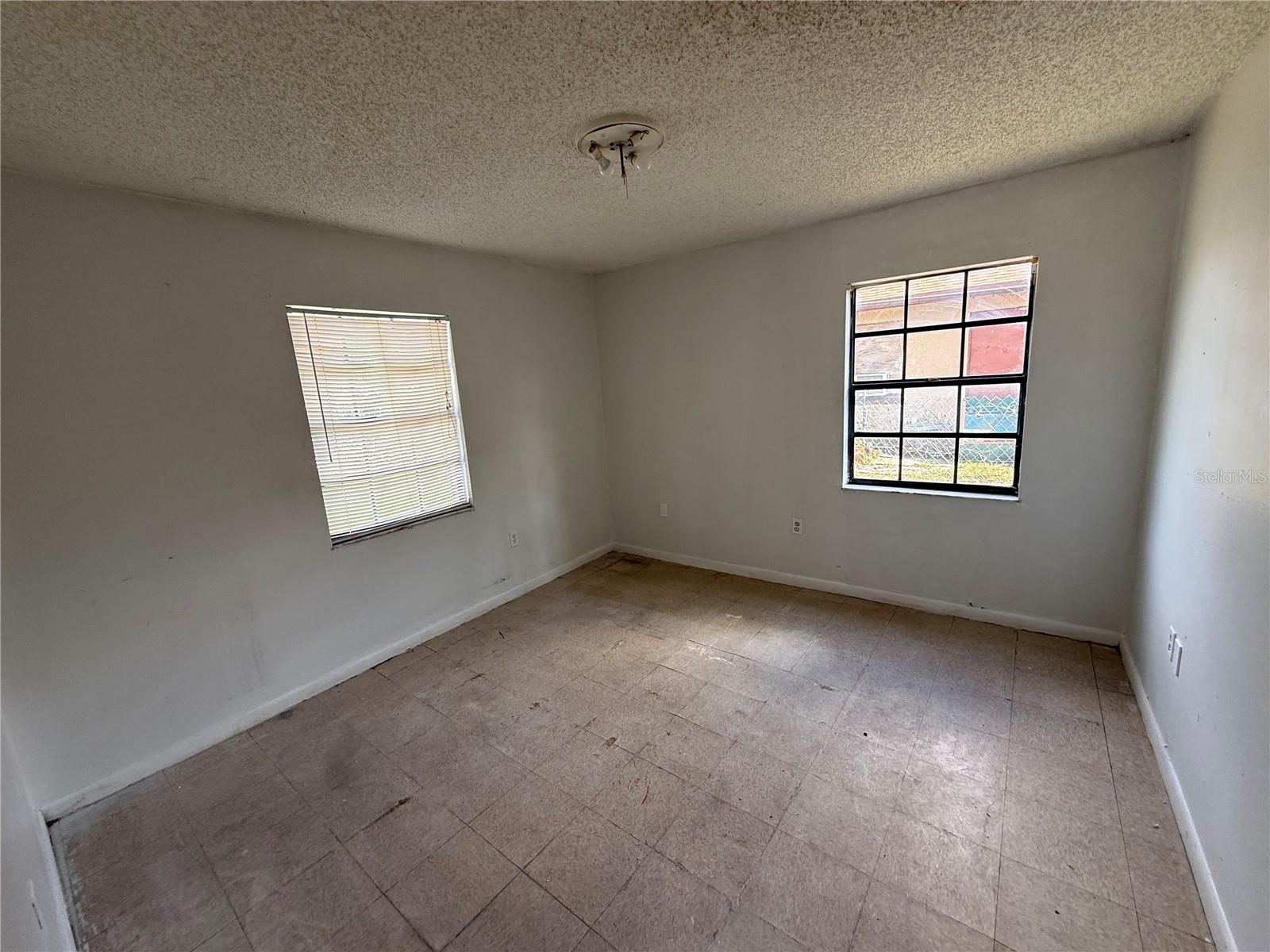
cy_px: 476
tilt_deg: -10.5
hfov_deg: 102.1
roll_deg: +3.6
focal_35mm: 14
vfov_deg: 85.7
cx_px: 635
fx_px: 514
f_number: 2.2
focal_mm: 2.22
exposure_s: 1/99
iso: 80
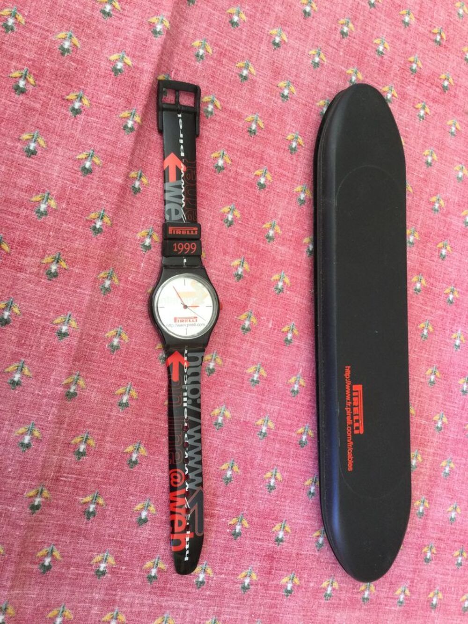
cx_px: 234
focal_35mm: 31
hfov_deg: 45.4
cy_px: 312
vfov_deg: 58.3
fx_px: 559
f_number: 2.4
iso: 80
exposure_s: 1/33
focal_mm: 3.3
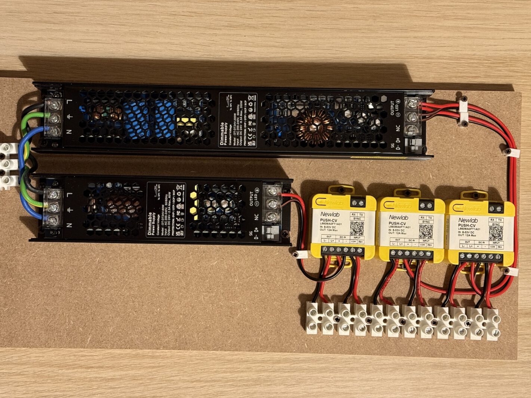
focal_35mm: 52
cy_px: 194
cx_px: 251
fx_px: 798
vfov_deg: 28.0
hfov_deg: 36.8
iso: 400
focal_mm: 6.76
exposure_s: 1/33
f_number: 1.78
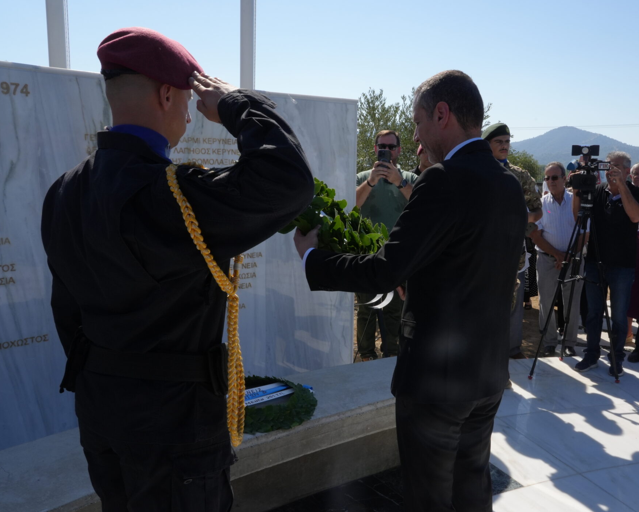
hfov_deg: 53.7
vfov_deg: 44.5
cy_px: 271
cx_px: 395
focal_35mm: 33
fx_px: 624
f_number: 22
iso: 800
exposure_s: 1/320
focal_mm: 24
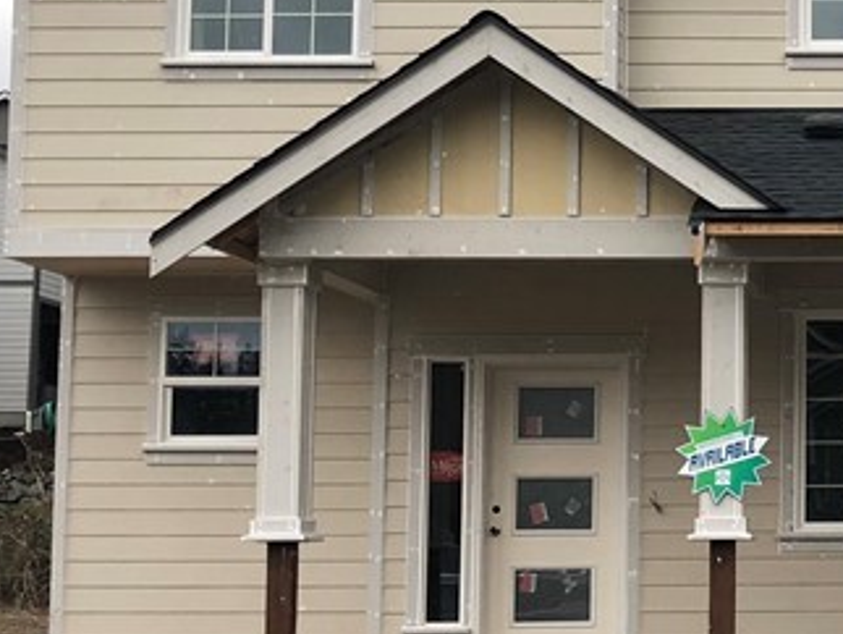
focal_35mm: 89
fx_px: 2169
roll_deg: -2.5
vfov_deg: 16.6
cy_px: 401
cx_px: 1005
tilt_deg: +7.4
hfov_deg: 20.6
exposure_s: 1/40
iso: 25
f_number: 1.8
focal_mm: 3.99
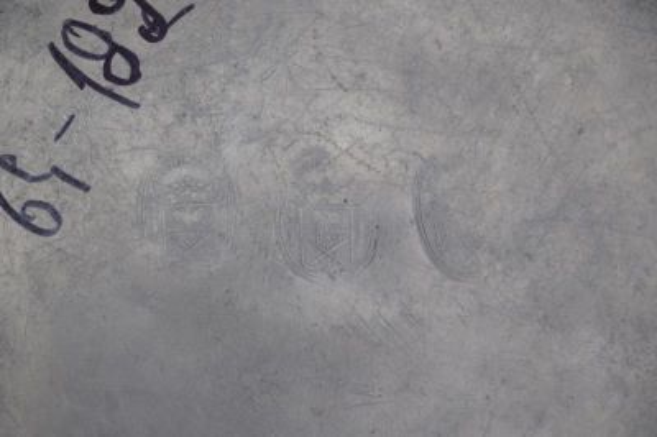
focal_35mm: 82
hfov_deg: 24.6
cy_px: 218
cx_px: 328
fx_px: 1504
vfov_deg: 16.5
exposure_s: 1/160
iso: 400
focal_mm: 55
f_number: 6.3
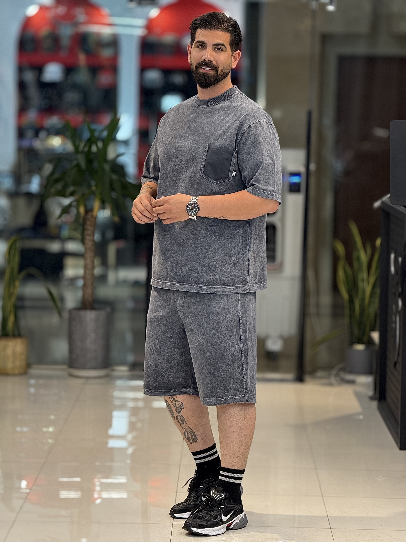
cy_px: 271
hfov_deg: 12.3
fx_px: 1877
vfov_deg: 16.4
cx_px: 203
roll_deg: -0.9
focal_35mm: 120
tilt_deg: -3.5
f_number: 2.8
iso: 160
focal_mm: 15.66
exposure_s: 1/100
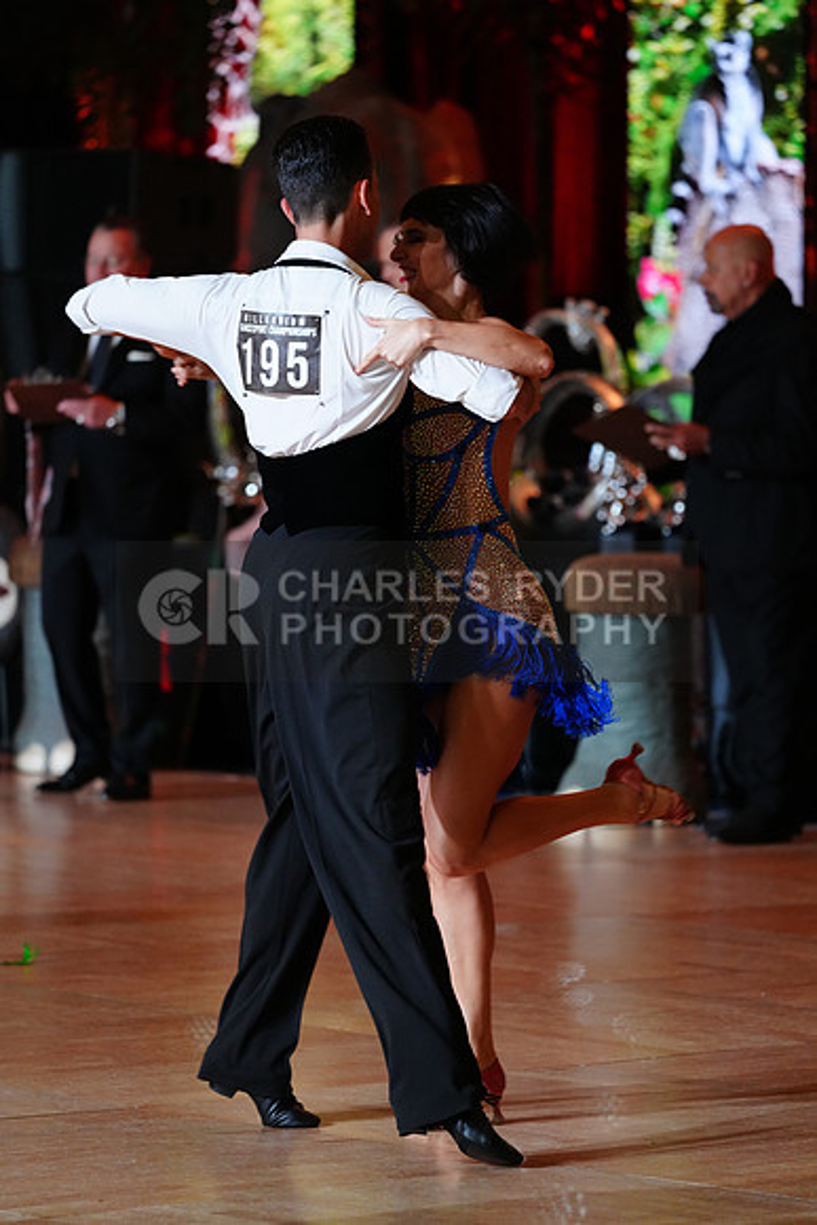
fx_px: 6804
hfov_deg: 6.9
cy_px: 612
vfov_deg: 10.3
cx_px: 408
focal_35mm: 200
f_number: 4
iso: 3200
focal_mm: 200
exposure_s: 1/320
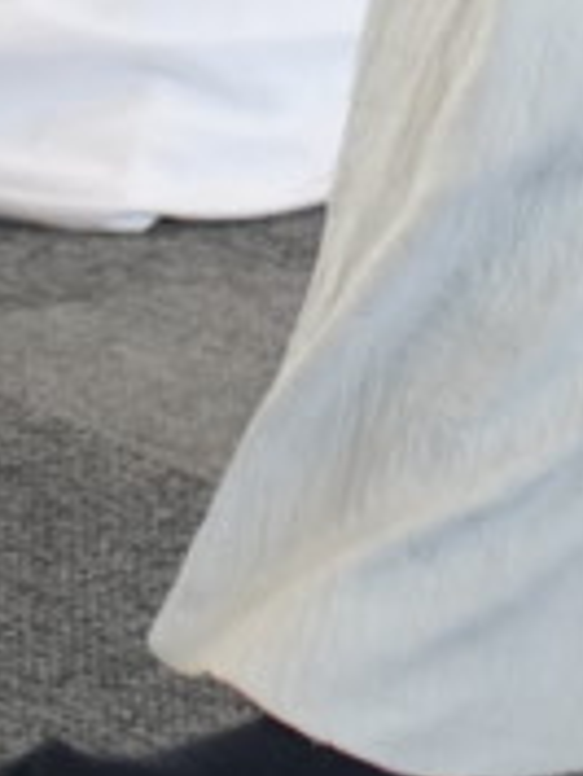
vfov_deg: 4.4
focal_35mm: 439
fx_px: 9846
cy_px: -1390
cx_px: 443
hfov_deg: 3.4
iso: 3200
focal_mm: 50
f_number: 2.5
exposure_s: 1/400
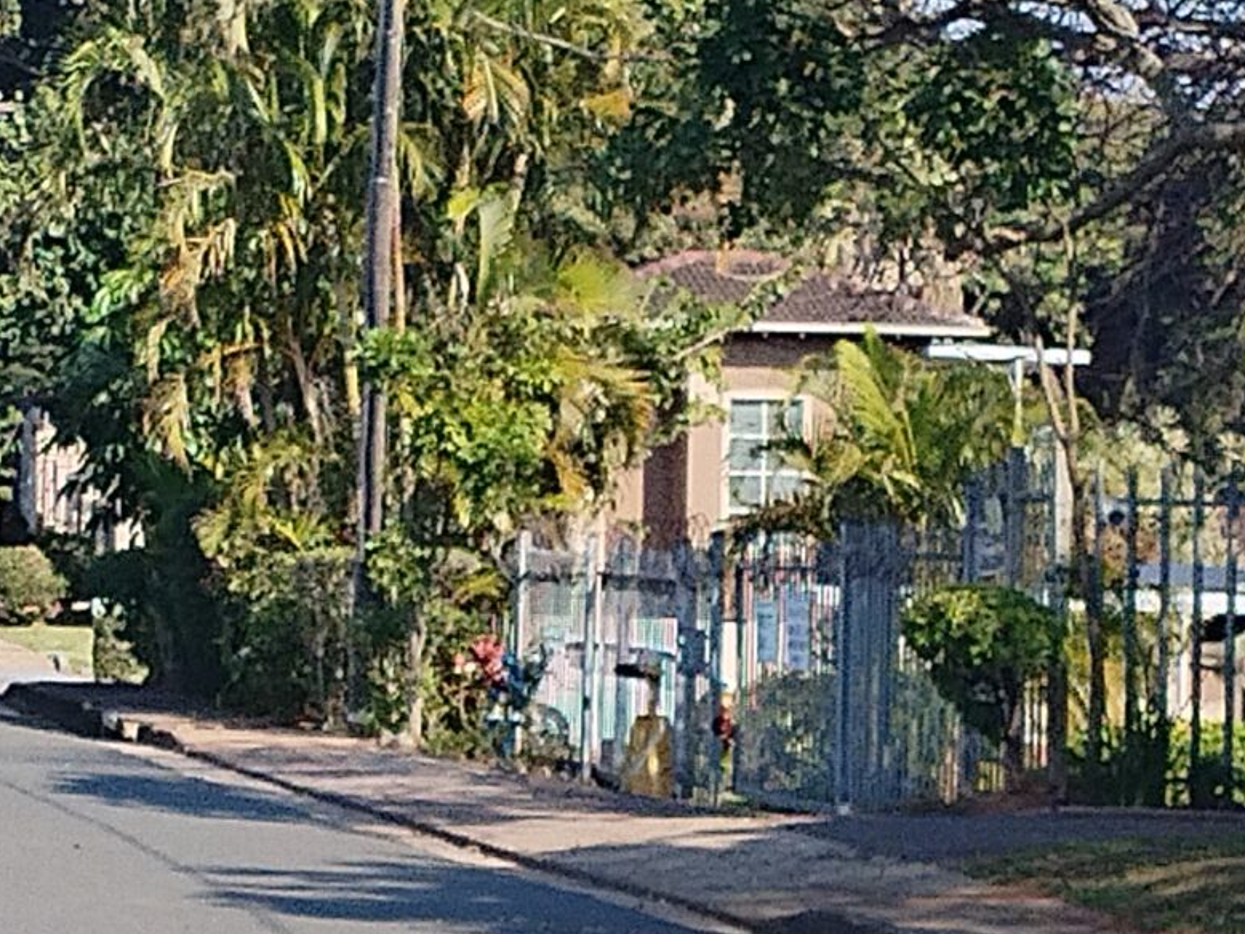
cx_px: -37
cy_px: 448
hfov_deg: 11.4
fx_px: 6152
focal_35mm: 171
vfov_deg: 8.7
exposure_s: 1/1549
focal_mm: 4.25
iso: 100
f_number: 1.8
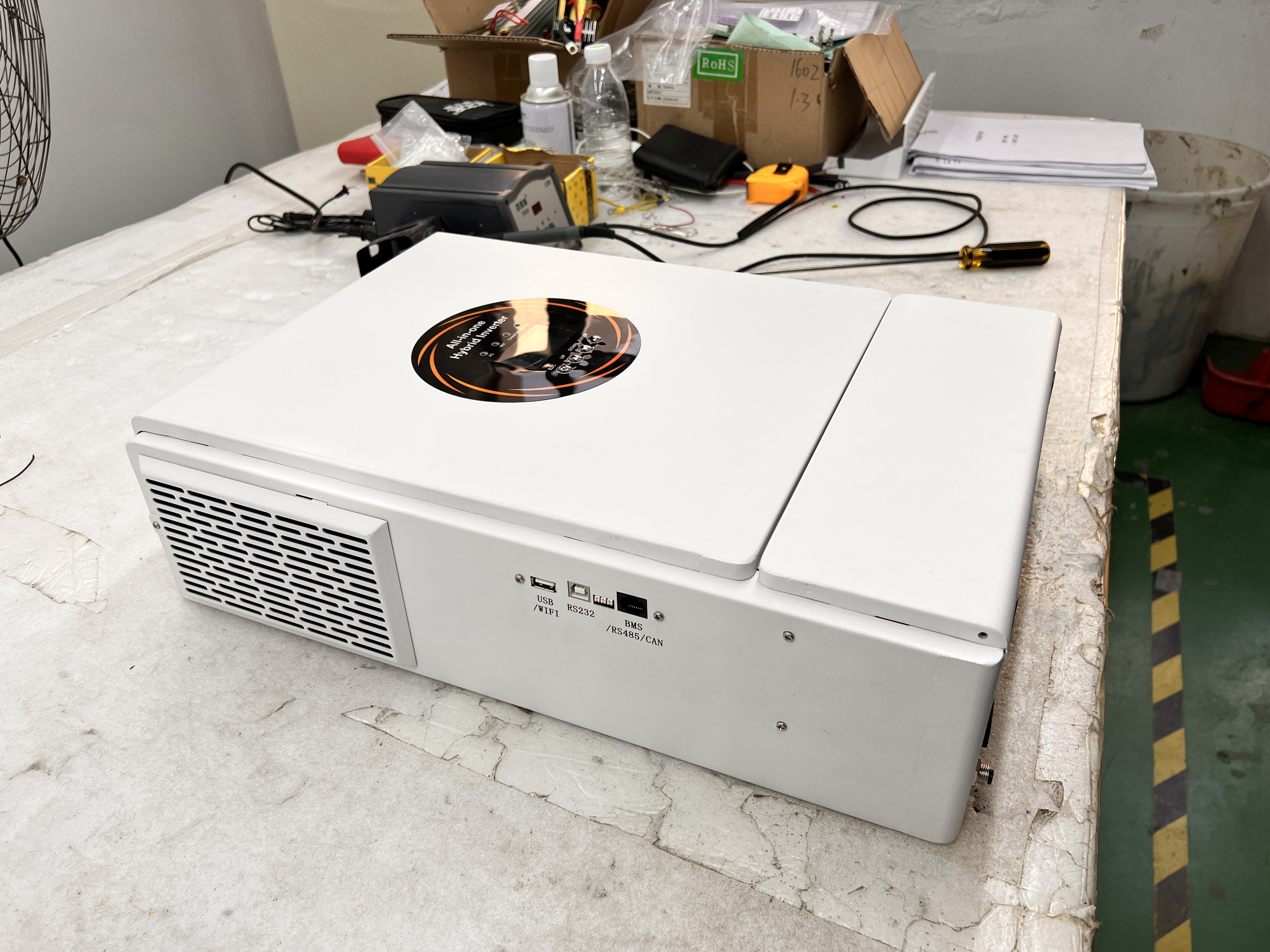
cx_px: 635
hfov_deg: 67.3
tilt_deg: -33.8
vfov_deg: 53.1
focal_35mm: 26
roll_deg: +3.4
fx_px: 954
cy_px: 476
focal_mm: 5.7
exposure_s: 1/114
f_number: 1.5
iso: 32
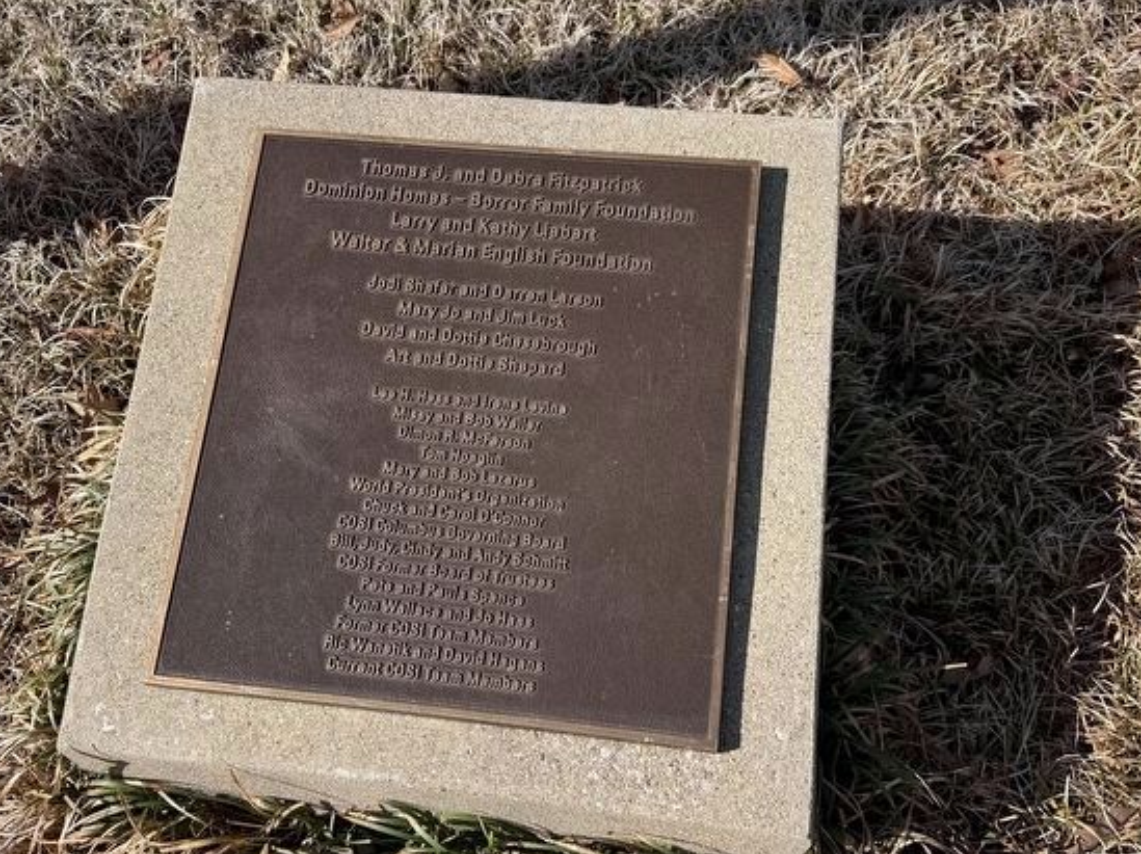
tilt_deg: -59.7
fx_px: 1153
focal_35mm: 35
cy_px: 453
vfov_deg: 40.6
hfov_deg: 52.5
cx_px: 505
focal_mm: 6.76
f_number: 1.78
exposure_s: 1/4167
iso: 80
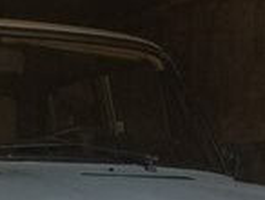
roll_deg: -1.1
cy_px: 259
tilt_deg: -4.4
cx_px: 87
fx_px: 1005
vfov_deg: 11.1
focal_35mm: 131
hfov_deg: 15.0
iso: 32
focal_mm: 4.15
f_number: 2.2
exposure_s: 1/136
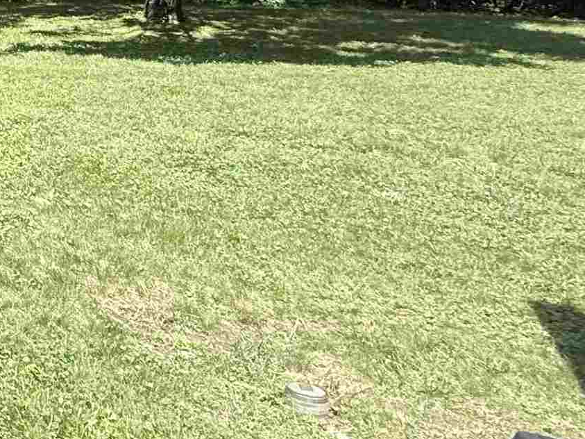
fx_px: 862
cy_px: -69
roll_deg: +0.3
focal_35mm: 51
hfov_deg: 25.6
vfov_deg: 25.9
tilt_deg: -0.3
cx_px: -337
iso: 50
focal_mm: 2.22
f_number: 2.2
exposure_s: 1/901
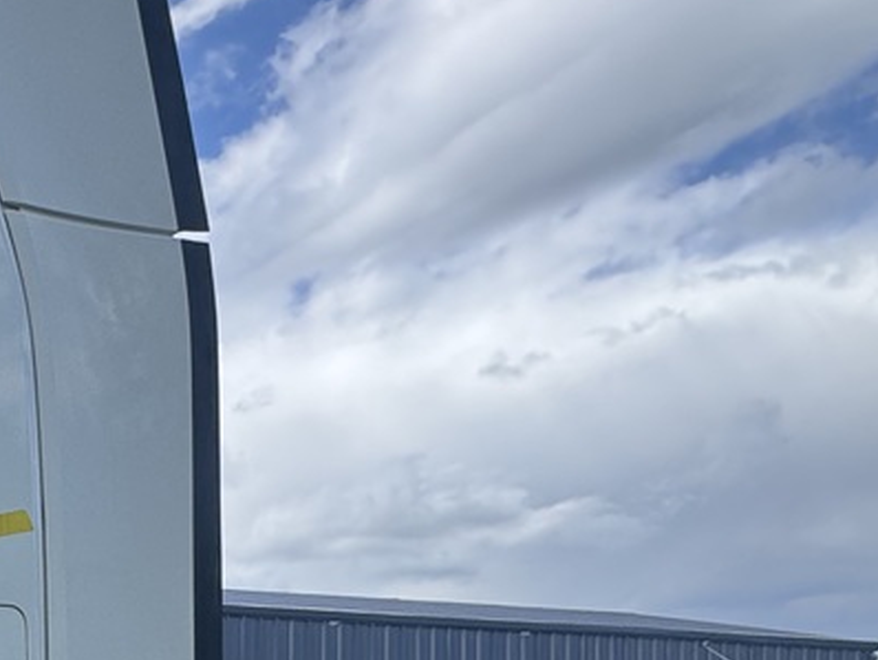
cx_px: -246
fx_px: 1218
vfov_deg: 27.0
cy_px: 779
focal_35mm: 48
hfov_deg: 31.3
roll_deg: -0.9
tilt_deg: +1.8
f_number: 2.2
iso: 40
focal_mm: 2.22
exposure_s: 1/636
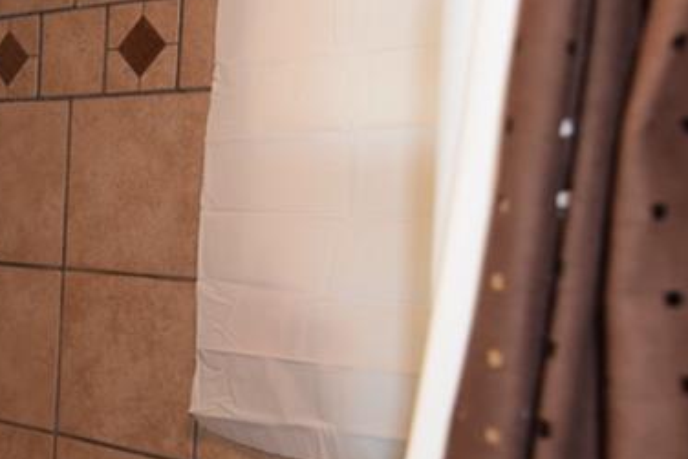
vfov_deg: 27.3
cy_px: 329
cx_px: 90
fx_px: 937
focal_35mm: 49
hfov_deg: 38.0
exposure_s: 1/60
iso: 560
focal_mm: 12
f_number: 2.8
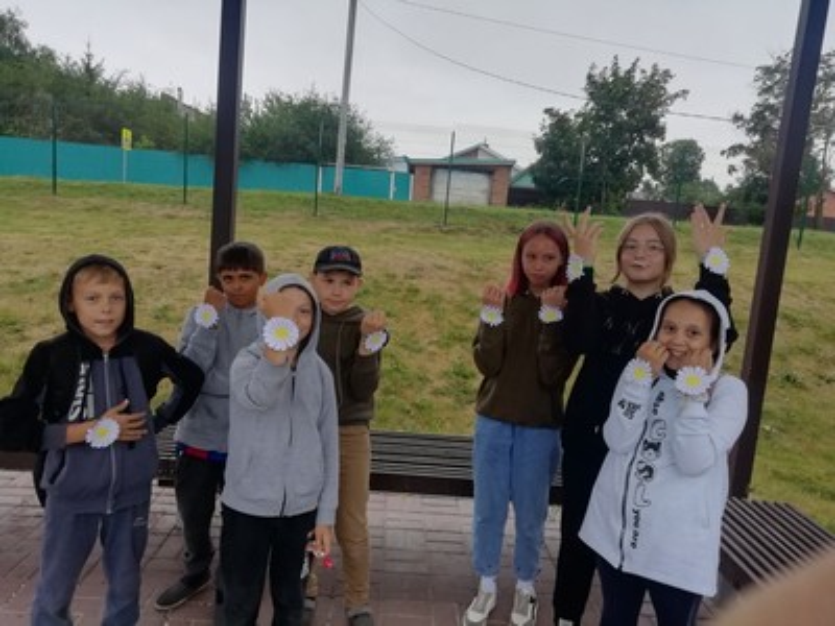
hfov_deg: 67.3
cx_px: 418
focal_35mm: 26
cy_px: 313
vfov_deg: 53.1
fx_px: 627
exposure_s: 1/50
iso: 80
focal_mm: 3.21
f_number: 2.2
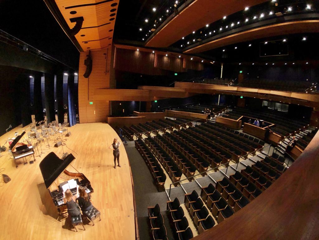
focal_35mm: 28
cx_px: 160
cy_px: 120
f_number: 1.8
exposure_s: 1/27
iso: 40
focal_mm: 4
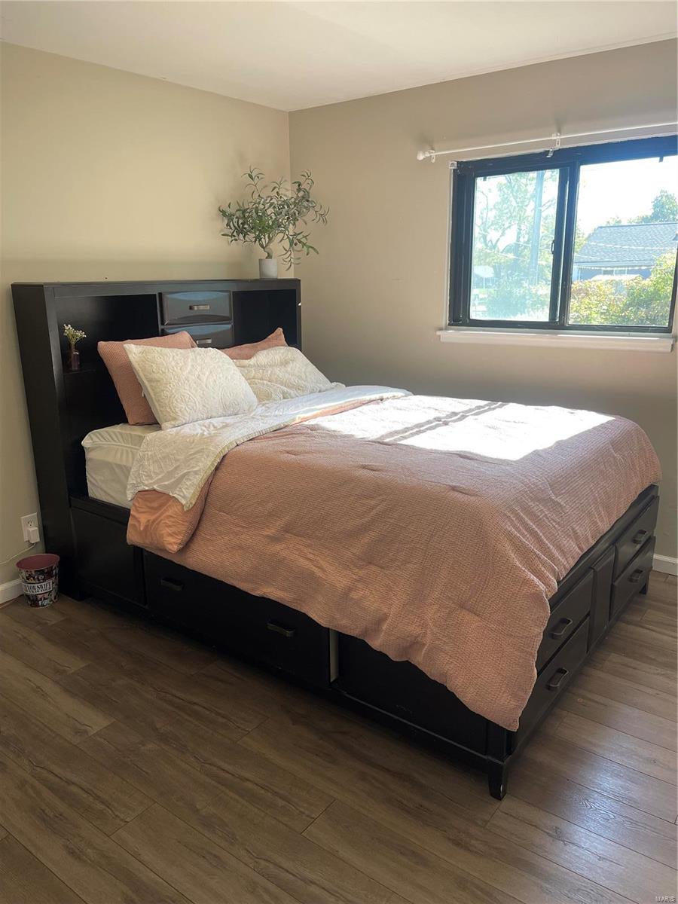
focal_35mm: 25
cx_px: 339
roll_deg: +0.9
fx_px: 653
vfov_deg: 69.4
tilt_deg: -15.4
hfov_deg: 54.9
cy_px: 452
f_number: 1.6
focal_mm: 5.1
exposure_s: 1/121
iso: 50
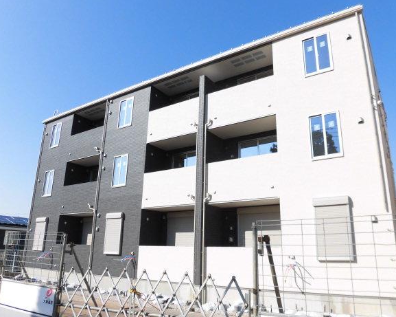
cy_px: 163
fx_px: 305
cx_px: 213
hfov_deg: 66.0
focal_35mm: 26
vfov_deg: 54.9
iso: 100
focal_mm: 4.3
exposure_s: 1/200
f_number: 7.8
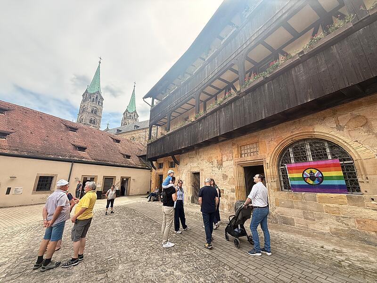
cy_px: 142
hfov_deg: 102.1
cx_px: 188
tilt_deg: +15.4
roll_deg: -0.9
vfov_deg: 85.7
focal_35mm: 14
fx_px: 152
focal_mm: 2.22
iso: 64
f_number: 2.2
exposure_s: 1/672
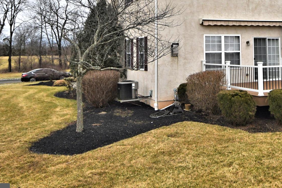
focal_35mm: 46
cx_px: 213
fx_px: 360
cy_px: 29
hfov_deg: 41.4
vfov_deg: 28.4
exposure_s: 1/3200
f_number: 5.6
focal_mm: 17
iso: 1000
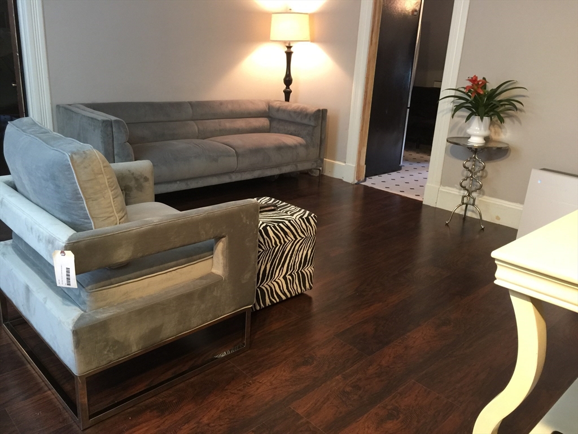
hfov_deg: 61.7
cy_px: 217
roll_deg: -2.8
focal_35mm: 29
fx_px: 484
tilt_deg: -18.5
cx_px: 289
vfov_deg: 48.2
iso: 100
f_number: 2.2
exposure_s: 1/10
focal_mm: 4.15
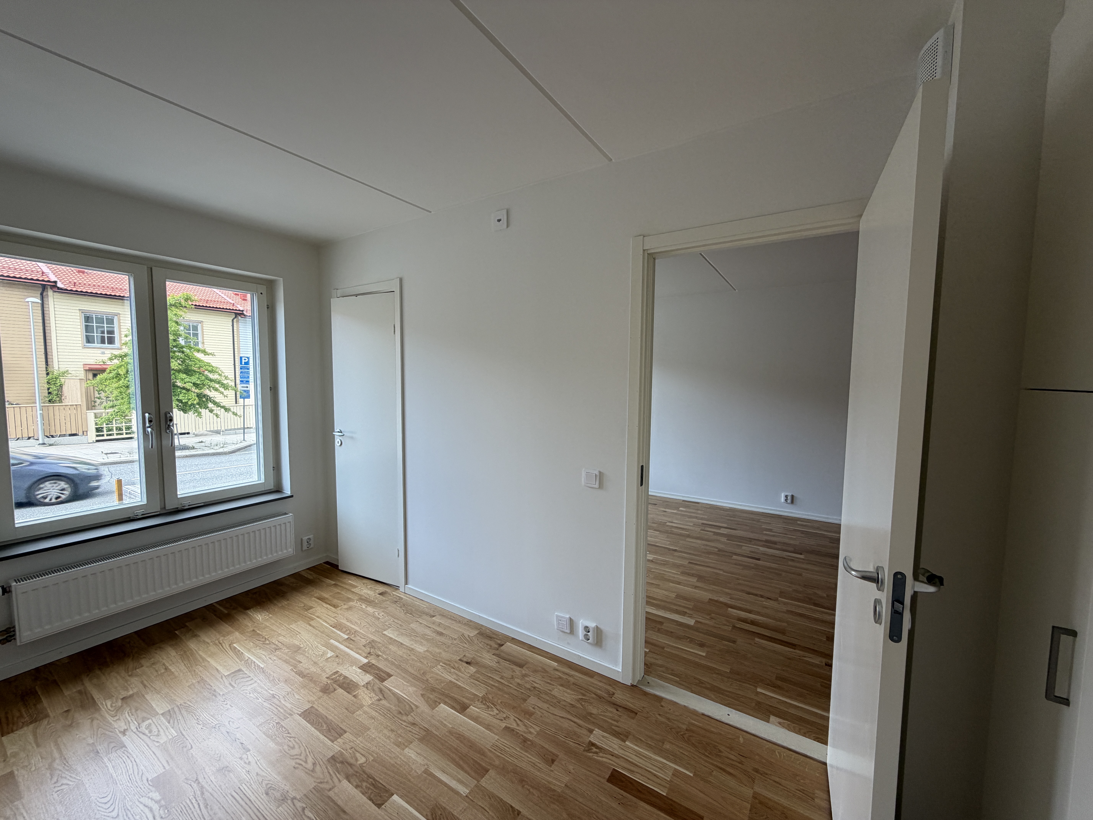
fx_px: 442
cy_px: 410
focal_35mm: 14
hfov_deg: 102.1
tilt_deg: -4.3
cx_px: 546
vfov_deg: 85.7
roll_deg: -0.3
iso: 64
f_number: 2.2
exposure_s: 1/121
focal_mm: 2.22
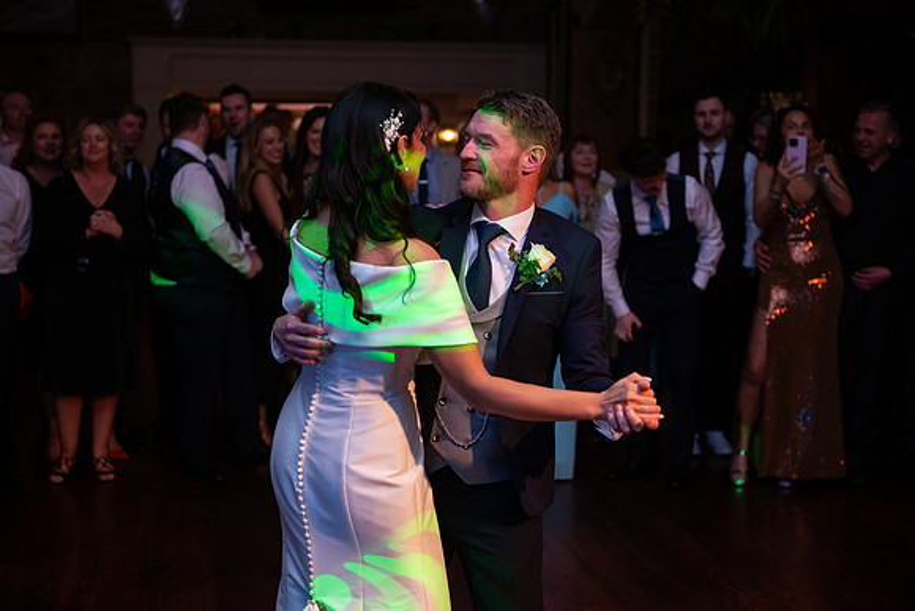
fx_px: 1525
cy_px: 306
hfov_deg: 33.4
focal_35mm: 60
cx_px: 458
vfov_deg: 22.6
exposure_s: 1/160
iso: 640
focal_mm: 60
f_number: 3.5
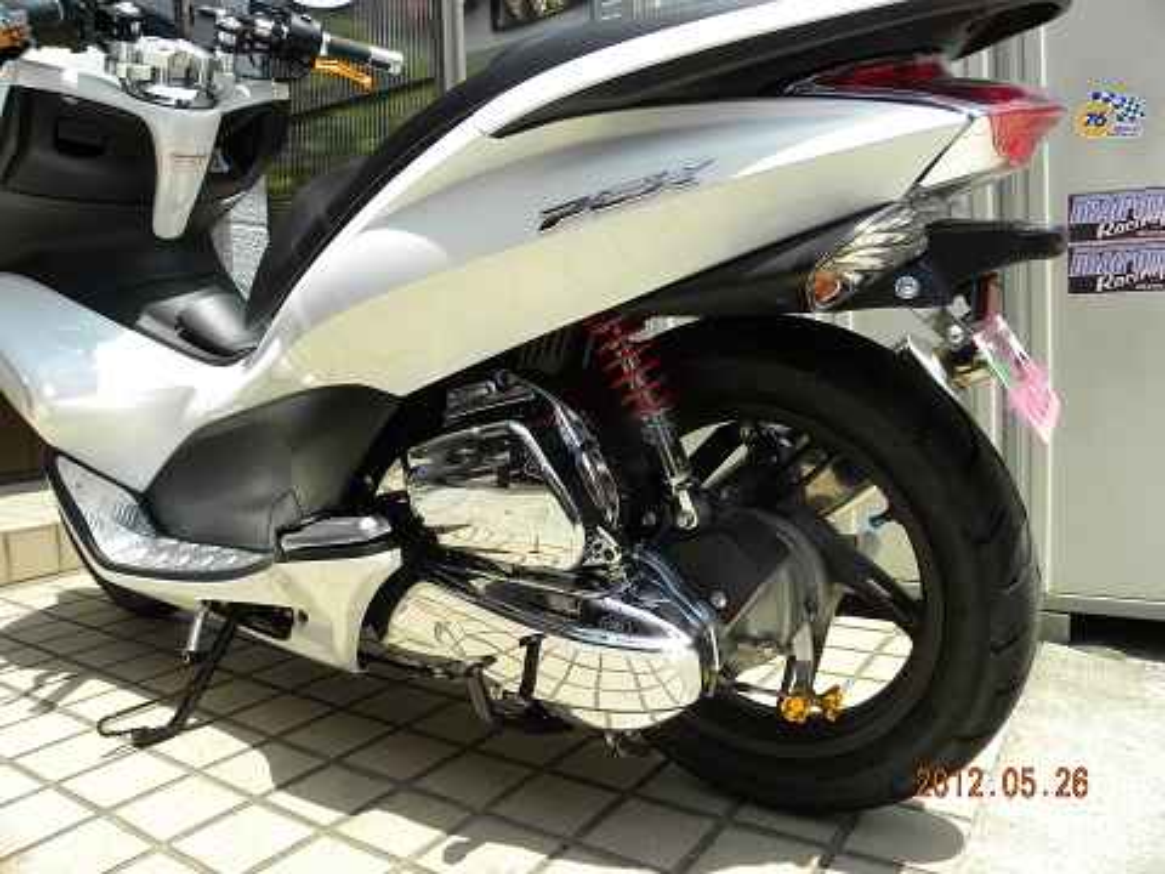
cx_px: 582
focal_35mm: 26
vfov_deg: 53.1
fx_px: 875
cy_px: 437
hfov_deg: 67.3
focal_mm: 4.6
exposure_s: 1/244
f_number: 5
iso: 64
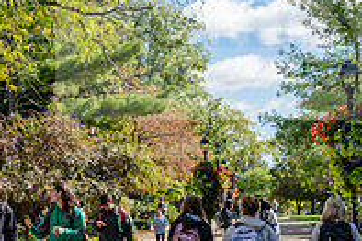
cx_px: 0
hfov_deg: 17.8
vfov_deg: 12.2
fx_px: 1125
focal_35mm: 112
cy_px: 189
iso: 125
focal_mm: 38
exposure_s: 1/400
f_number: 5
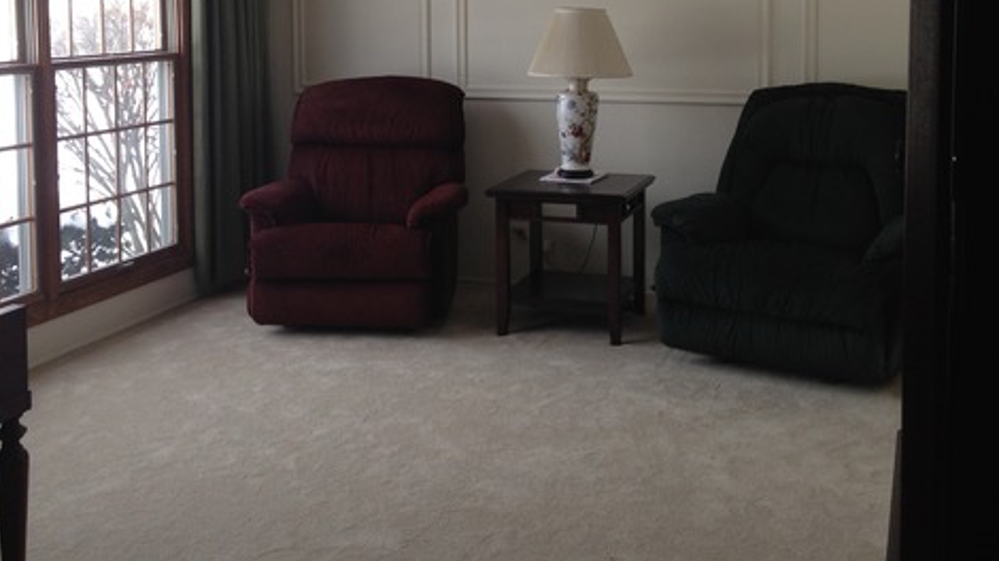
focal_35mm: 49
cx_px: 500
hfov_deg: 42.1
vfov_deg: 23.9
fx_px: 1298
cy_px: 87
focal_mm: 4.12
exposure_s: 1/60
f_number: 2.4
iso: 64
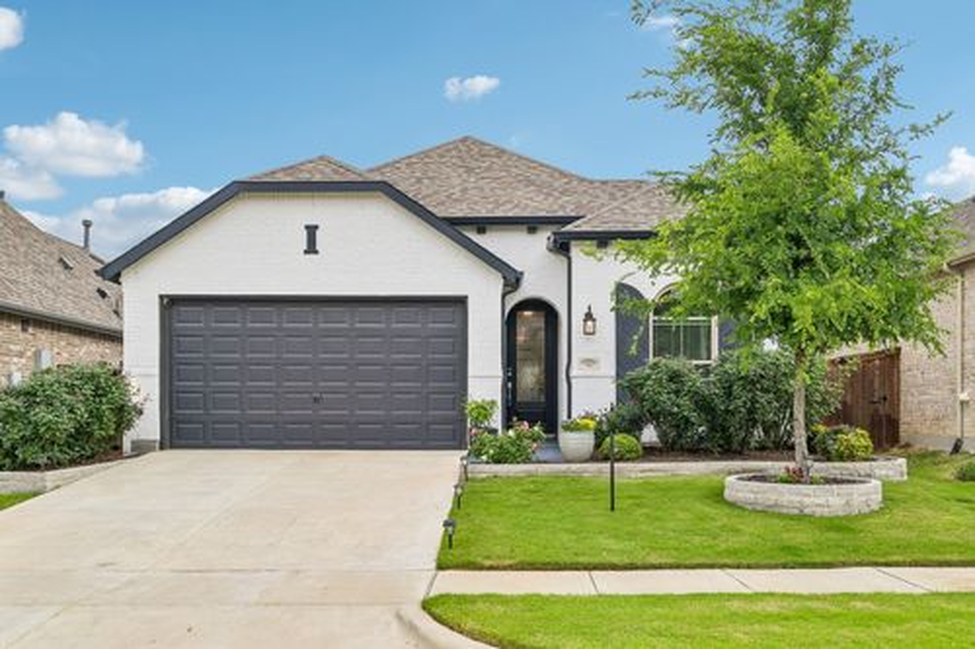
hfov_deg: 61.9
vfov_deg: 43.6
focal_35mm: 30
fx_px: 812
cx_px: 488
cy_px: 324
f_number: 8
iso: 400
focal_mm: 30
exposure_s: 1/800
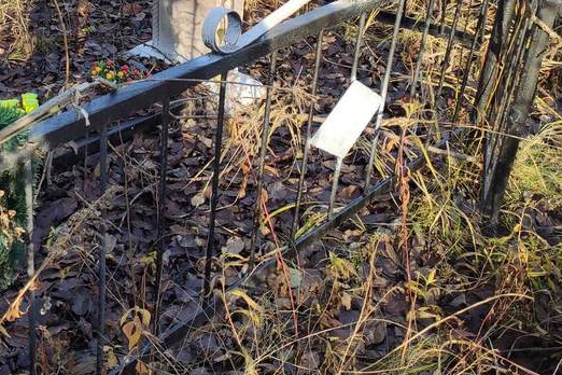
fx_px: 827
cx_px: 101
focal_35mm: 53
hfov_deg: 36.1
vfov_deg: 24.7
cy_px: 27
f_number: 1.75
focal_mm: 4.77
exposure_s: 1/592
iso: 112
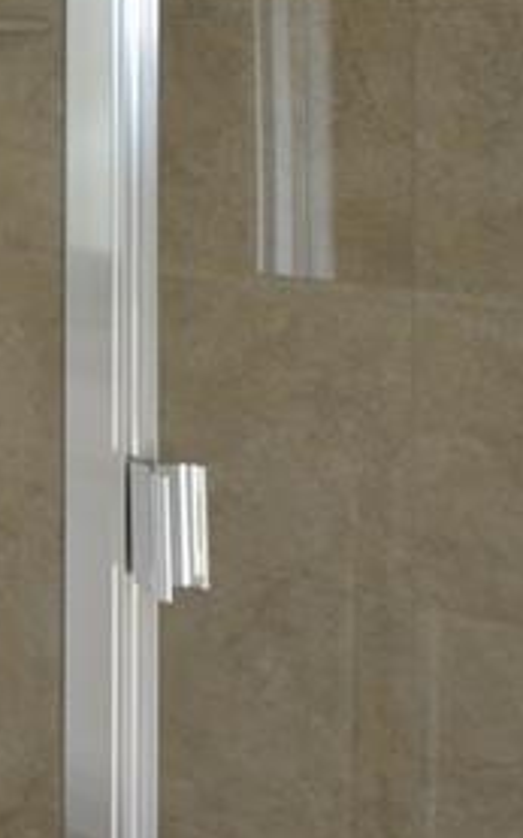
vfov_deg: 25.2
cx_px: -677
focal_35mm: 79
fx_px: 1803
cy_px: 59
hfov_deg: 13.1
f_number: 5
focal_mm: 14
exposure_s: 6
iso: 100
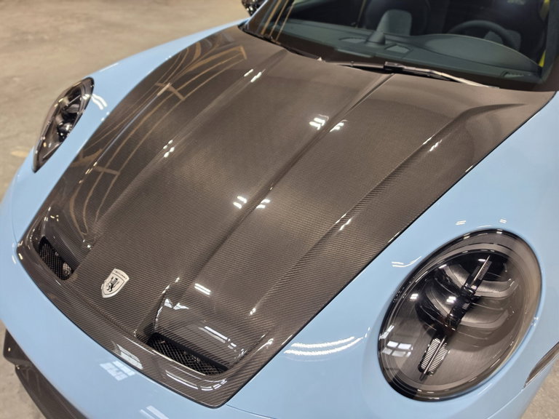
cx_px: 280
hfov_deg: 73.9
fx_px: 371
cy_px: 210
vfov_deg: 58.9
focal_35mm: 23
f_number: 1.4
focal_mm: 6.5
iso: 100
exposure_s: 1/180
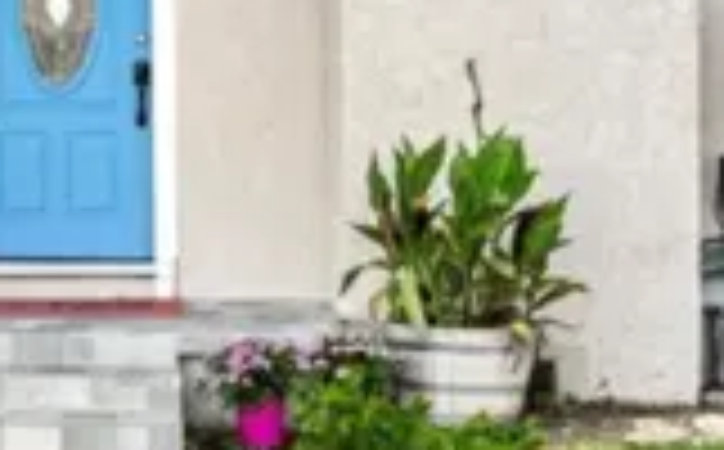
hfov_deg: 17.5
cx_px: 45
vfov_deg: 11.1
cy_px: 140
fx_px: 2305
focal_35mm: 117
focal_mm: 24
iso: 100
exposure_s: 1/250
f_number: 2.8
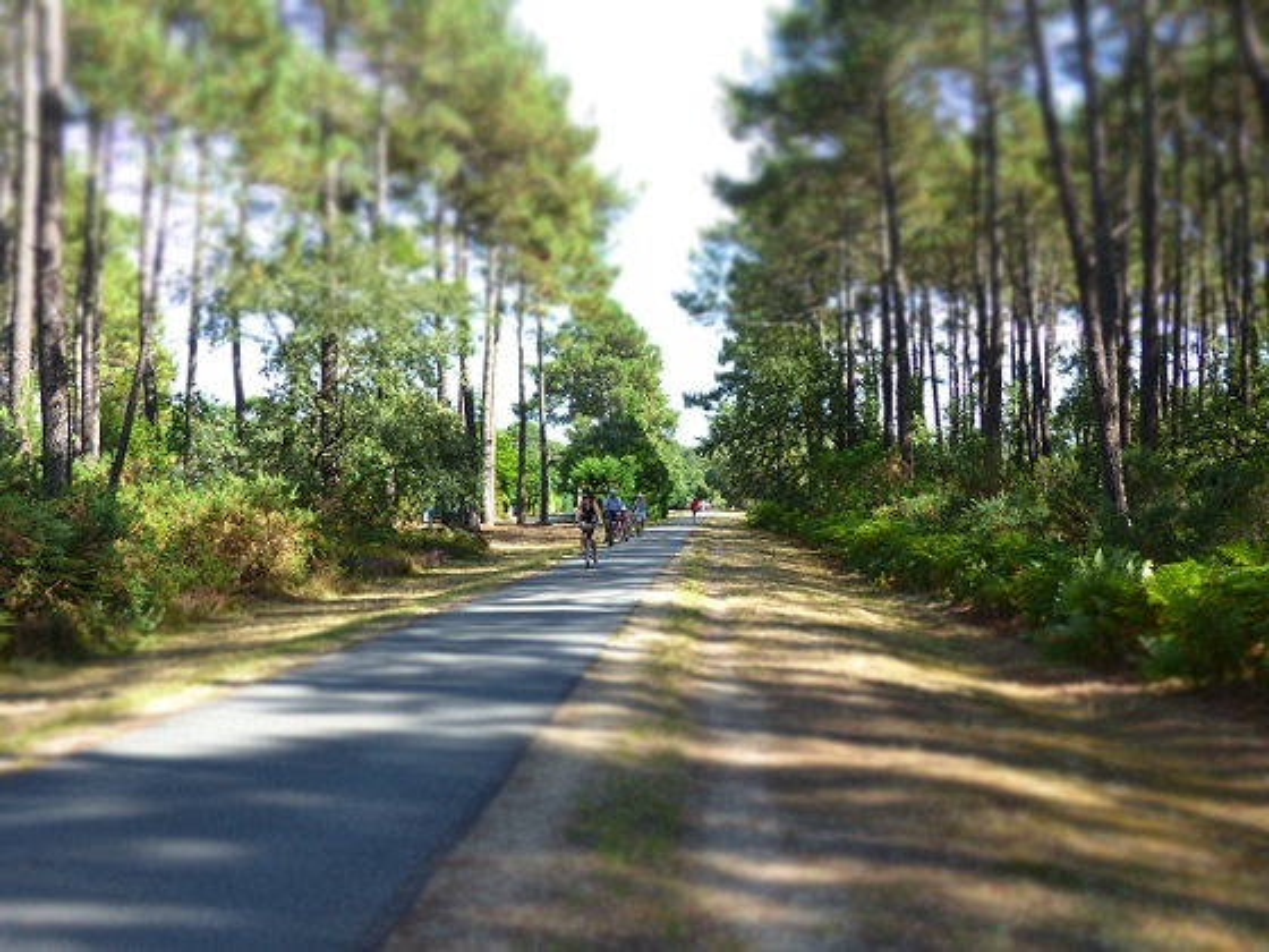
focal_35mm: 47
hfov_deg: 40.4
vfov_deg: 30.9
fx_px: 1723
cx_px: 634
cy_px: 476
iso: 100
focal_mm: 8.4
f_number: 4
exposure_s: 1/160
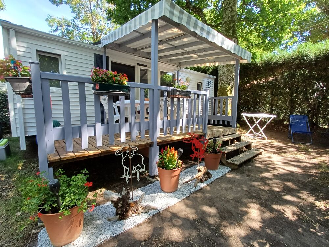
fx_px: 152
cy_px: 124
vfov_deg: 78.1
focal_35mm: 16
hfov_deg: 94.5
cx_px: 164
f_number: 2.2
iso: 50
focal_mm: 1.64
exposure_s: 1/100
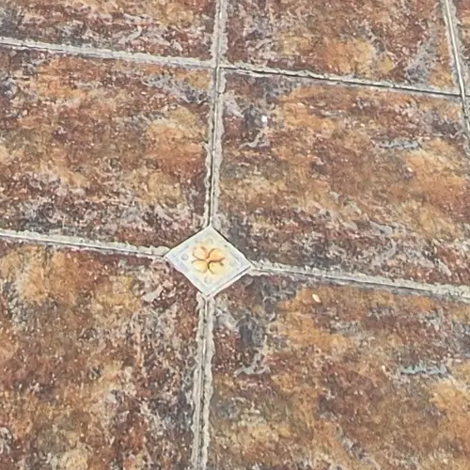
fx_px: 1413
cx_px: 49
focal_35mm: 92
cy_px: -934
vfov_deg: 11.3
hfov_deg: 18.6
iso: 50
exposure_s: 1/3560
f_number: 2.2
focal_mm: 2.2
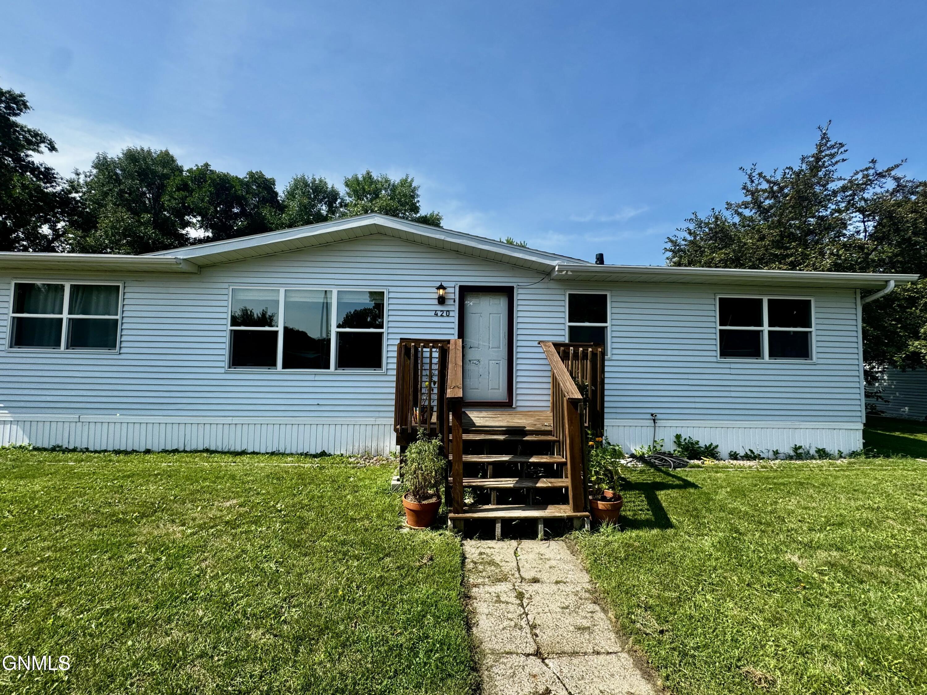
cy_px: 348
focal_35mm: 14
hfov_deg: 102.1
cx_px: 464
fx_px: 375
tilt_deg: +2.7
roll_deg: -0.5
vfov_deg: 85.7
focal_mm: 2.22
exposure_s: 1/1236
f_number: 2.2
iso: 50
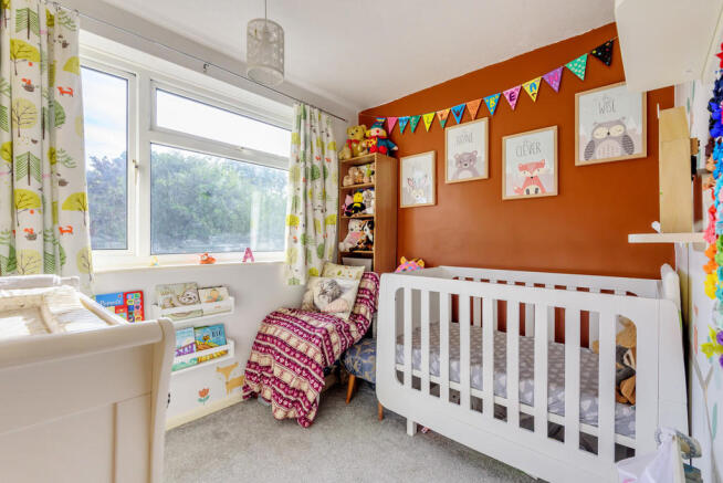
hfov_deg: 96.7
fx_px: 322
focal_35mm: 16
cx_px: 362
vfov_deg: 73.8
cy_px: 242
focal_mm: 16
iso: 250
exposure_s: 1/160
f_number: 8
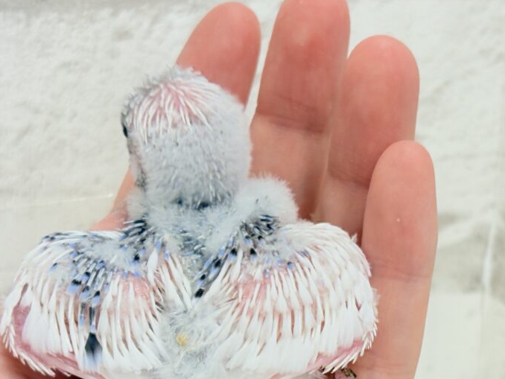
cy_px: 319
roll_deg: -0.4
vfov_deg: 15.9
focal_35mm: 92
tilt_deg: -23.7
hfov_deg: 21.2
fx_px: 1343
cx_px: 332
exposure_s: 1/50
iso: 40
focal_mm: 5.96
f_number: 1.6
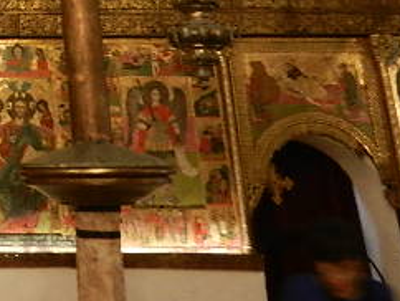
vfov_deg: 20.5
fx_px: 763
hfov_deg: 25.6
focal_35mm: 66
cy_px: -81
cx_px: -109
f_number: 3.5
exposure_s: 1/5
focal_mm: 4.5
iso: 400
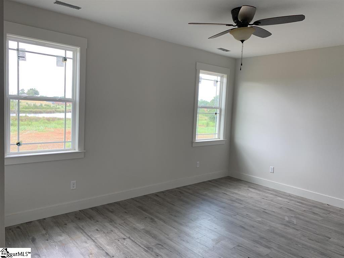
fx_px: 258
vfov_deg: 53.1
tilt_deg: -5.6
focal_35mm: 26
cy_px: 129
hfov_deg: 67.3
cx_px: 172
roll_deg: -2.2
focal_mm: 4.25
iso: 40
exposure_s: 1/121
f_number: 1.8
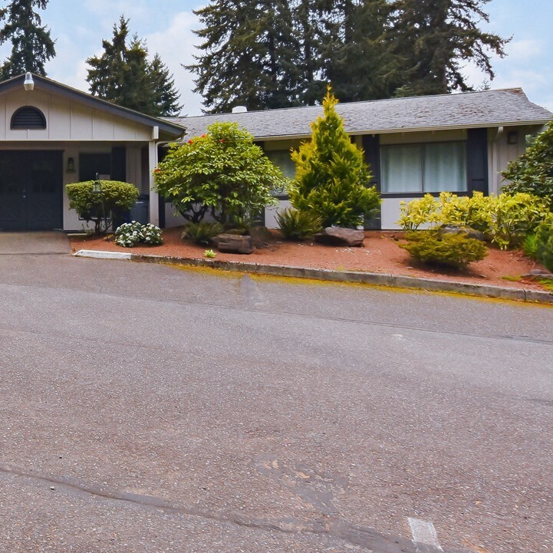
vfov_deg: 53.4
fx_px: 542
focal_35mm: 30
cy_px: 207
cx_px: 43
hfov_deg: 47.8
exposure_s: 1/250
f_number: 8
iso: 100
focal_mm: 10
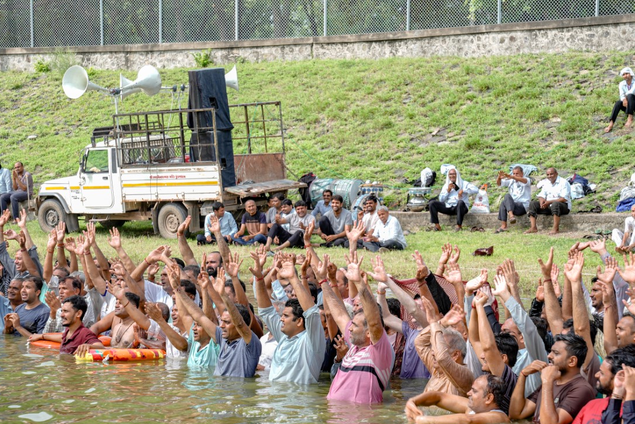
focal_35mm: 104
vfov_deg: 13.2
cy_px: 277
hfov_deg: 19.6
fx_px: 1835
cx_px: 315
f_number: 5.6
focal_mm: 70
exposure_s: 1/160
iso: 80
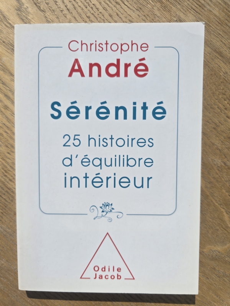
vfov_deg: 73.9
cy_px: 153
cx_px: 115
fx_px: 204
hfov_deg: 58.9
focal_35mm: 23
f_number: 1.7
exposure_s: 1/2339
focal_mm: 6.3
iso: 12
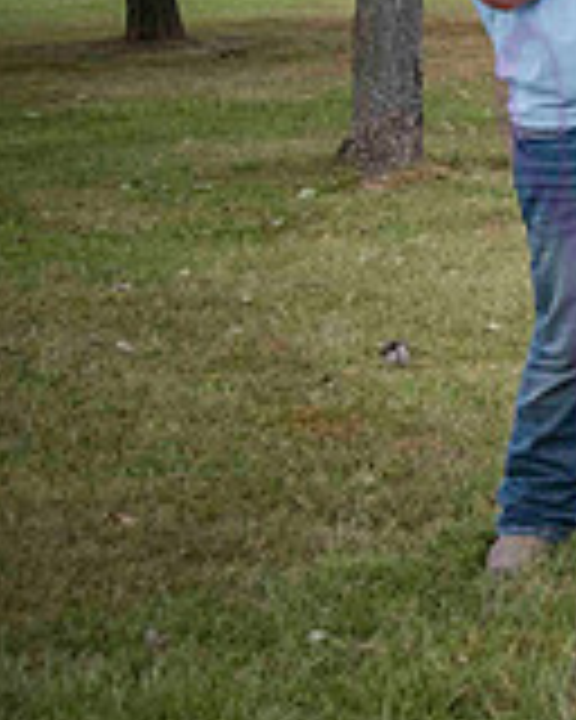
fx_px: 2749
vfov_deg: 14.8
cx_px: 1251
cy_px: 88
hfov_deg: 10.7
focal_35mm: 129
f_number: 4.5
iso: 400
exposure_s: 1/500
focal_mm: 38
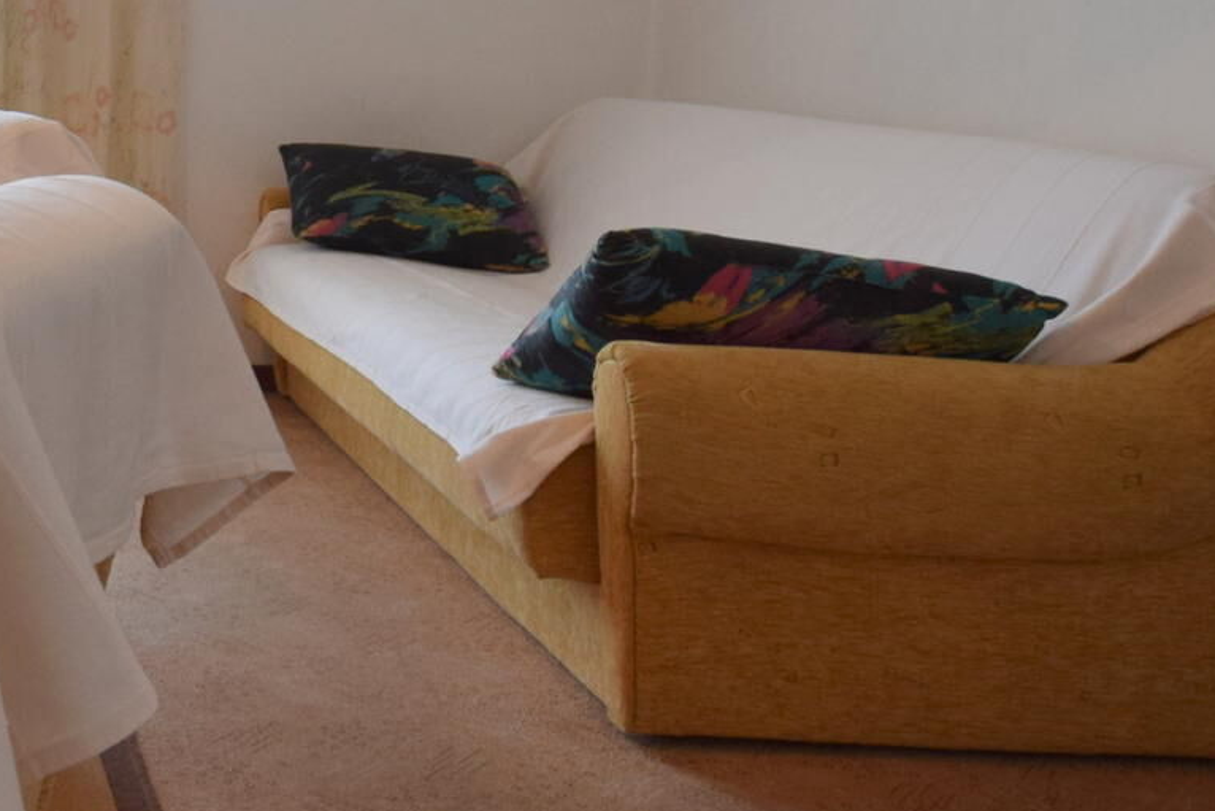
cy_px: 136
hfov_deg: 34.0
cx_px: -238
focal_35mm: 47
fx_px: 1586
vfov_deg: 27.9
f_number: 4
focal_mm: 10
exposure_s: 1/60
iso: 560
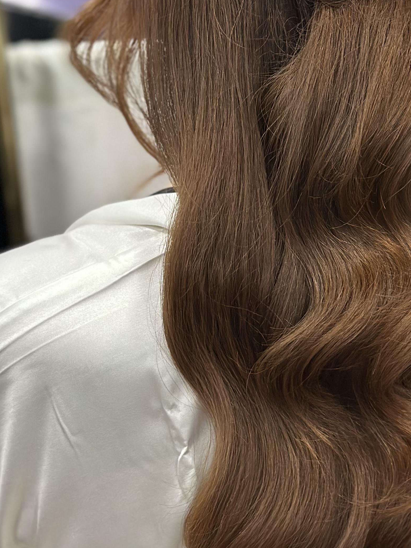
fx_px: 1472
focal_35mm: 93
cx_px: 337
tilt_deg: -20.0
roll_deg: -1.9
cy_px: 173
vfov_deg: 21.0
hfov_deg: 15.8
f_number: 1.78
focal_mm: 6.86
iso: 320
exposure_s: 1/59
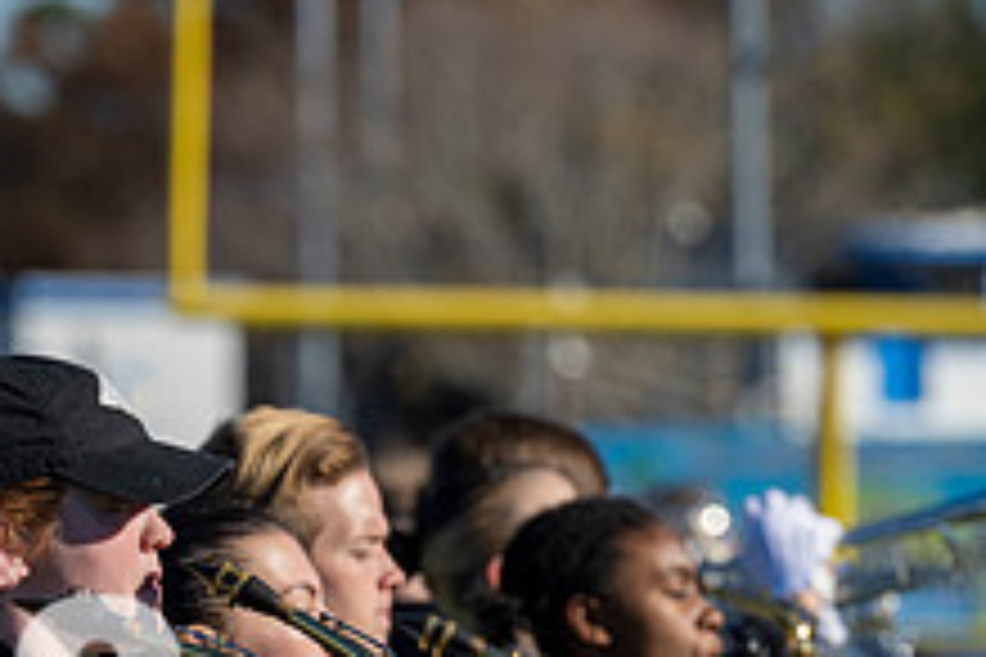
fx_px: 14488
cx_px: -158
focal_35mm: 529
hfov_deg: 3.9
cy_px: 808
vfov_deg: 2.6
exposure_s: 1/2000
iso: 250
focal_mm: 200
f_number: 5
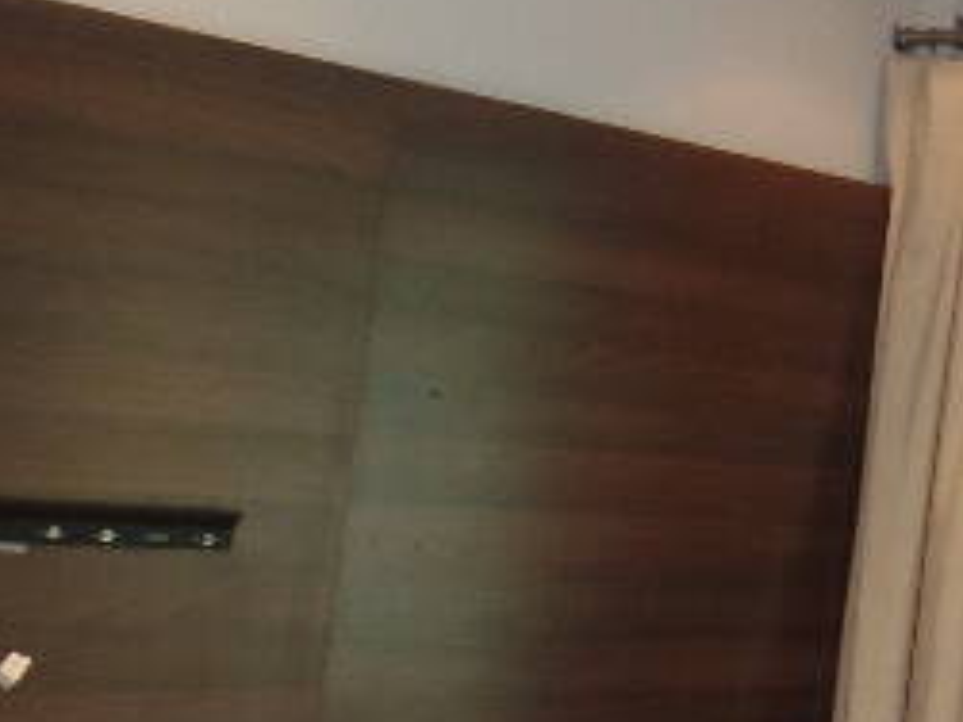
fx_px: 2614
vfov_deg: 15.7
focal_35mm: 94
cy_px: 250
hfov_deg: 17.6
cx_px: 1642
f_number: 2.8
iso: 160
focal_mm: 4.1
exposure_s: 1/30
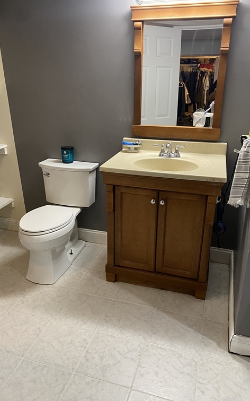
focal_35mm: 28
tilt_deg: -20.9
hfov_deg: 44.5
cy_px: 198
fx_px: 305
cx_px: 120
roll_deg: +0.1
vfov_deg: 66.5
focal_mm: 4.25
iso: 200
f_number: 1.8
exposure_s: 1/60
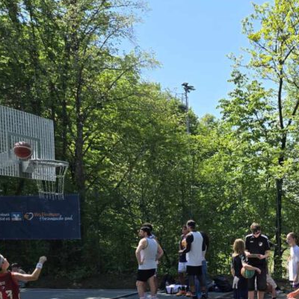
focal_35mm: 52
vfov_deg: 31.4
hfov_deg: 30.9
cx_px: 284
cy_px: 262
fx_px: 508
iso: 64
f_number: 1.8
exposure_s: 1/2921
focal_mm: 5.4
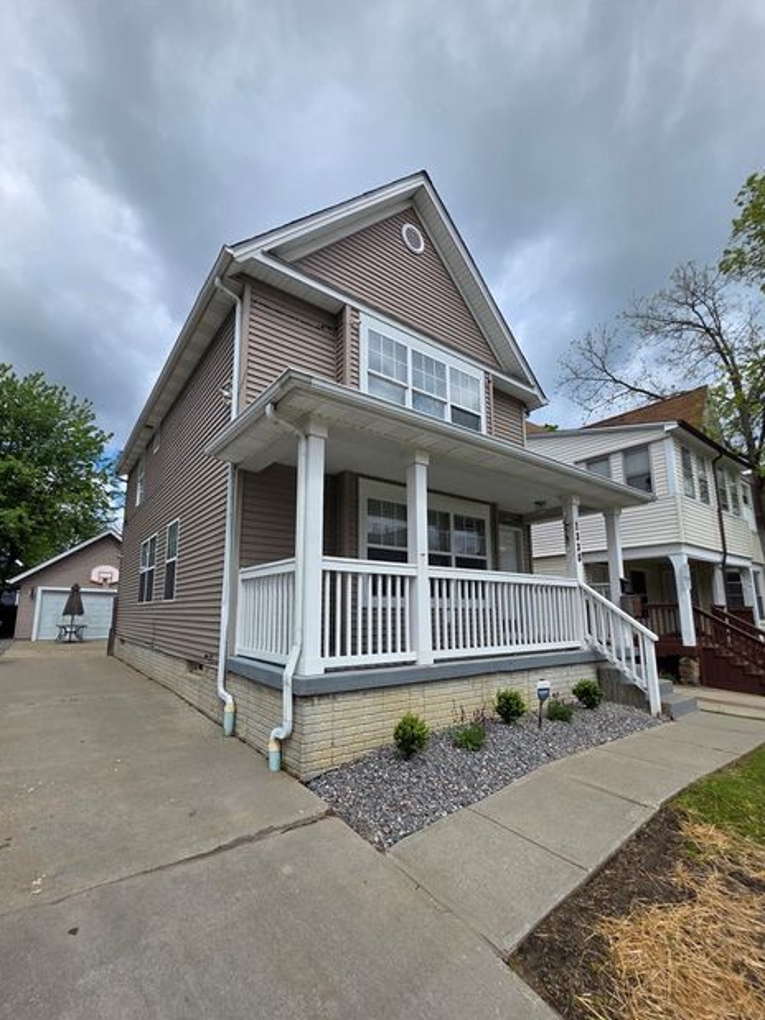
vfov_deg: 101.9
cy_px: 543
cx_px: 361
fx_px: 413
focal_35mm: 14
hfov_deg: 85.6
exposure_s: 1/2503
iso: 40
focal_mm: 2.2
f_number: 1.9
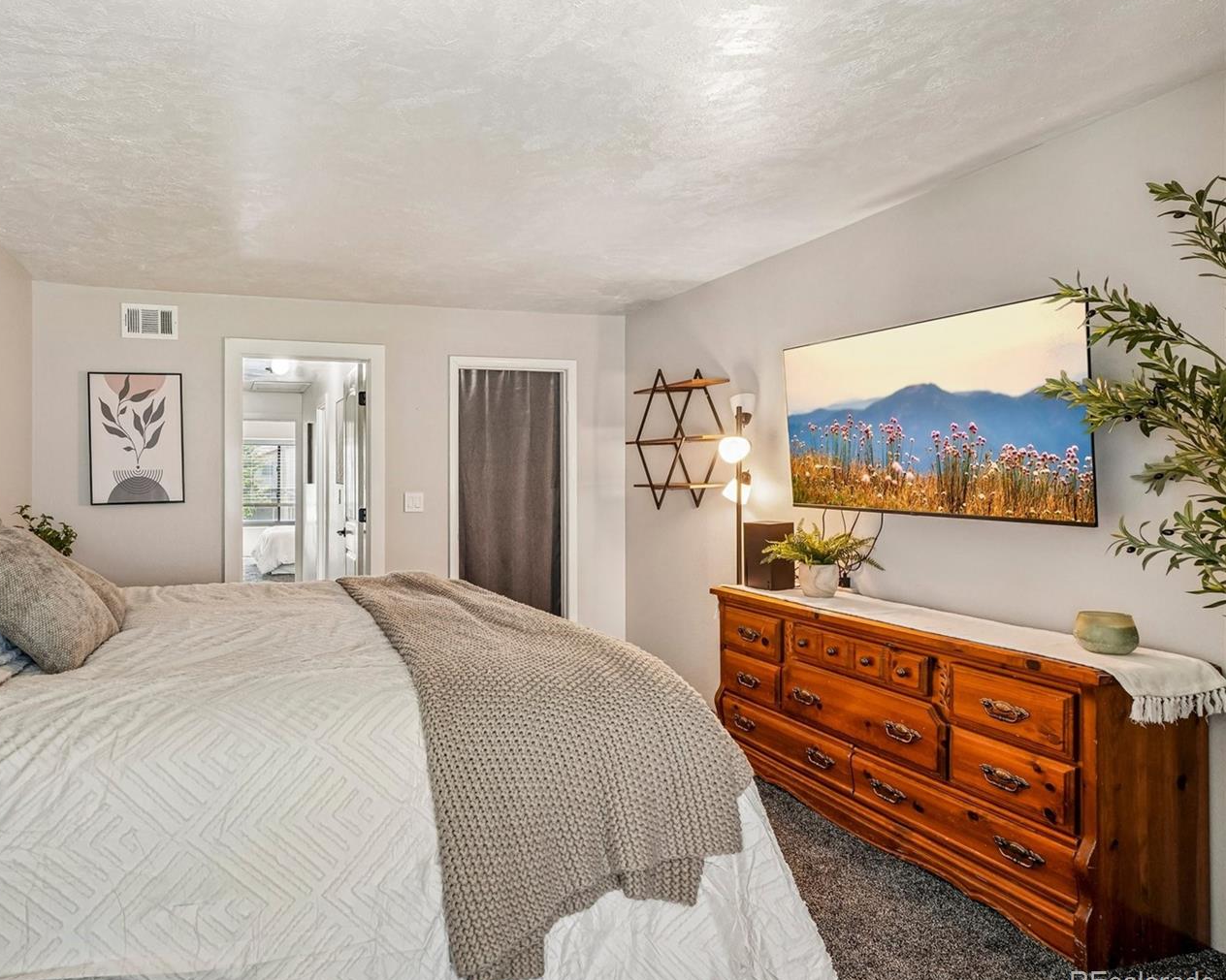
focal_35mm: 20
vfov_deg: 69.2
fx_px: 711
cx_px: 451
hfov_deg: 79.9
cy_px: 486
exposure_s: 1/6
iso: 500
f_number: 8
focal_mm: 11
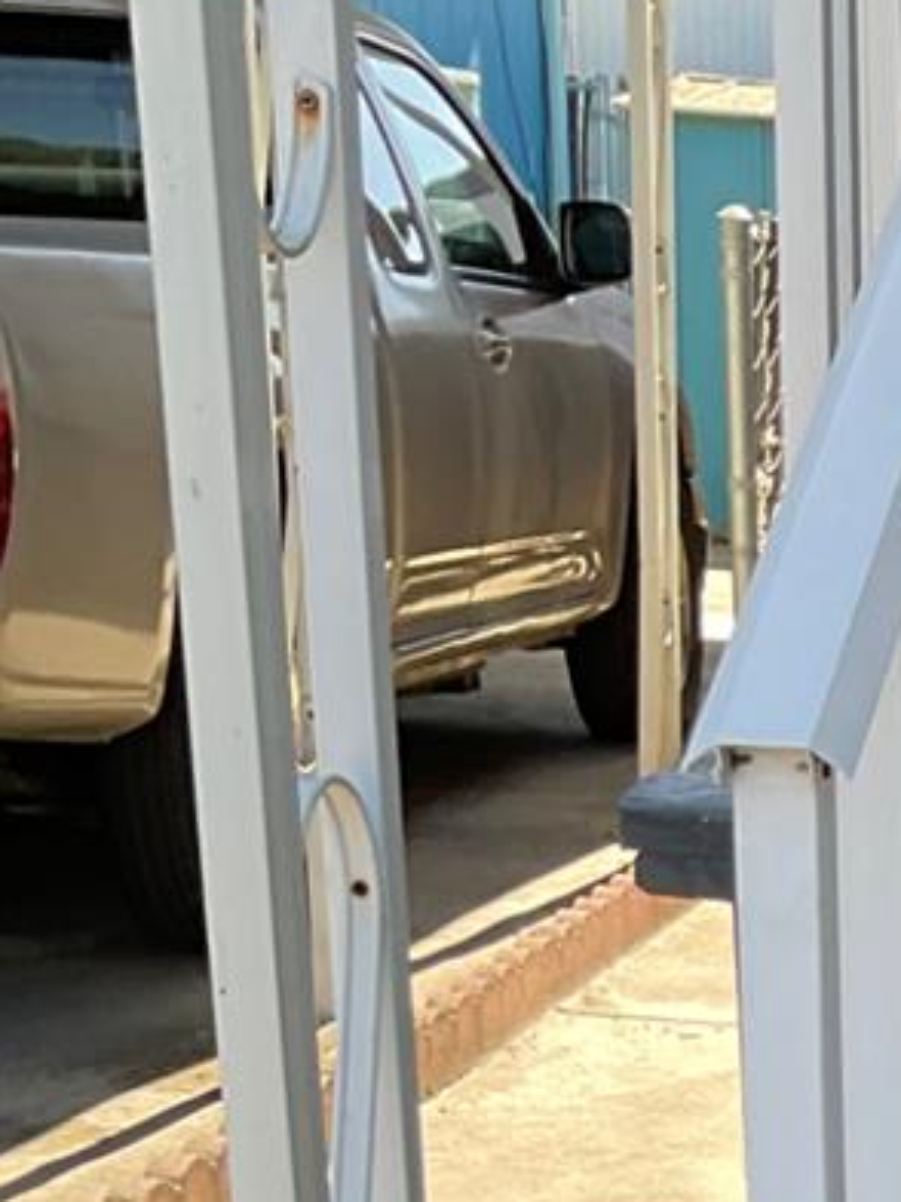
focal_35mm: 111
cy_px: 1969
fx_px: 3852
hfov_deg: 12.1
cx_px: 1721
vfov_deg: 15.8
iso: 16
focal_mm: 3
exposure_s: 1/196
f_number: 1.8
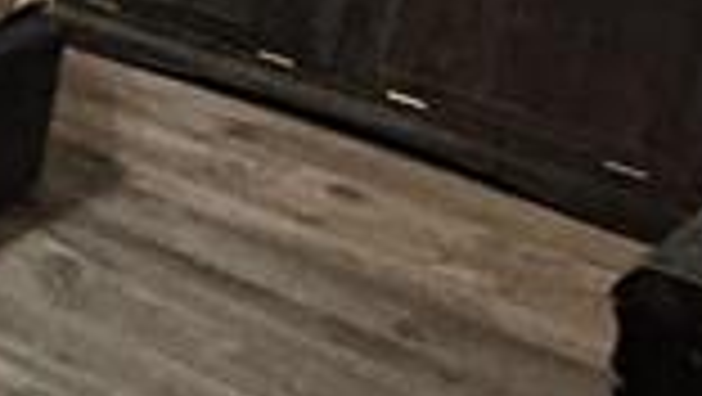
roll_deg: +0.5
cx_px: -1030
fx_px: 1863
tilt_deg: -18.5
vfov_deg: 11.7
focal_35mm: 100
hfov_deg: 14.0
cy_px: -162
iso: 1000
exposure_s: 1/40
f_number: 2.2
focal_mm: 2.22
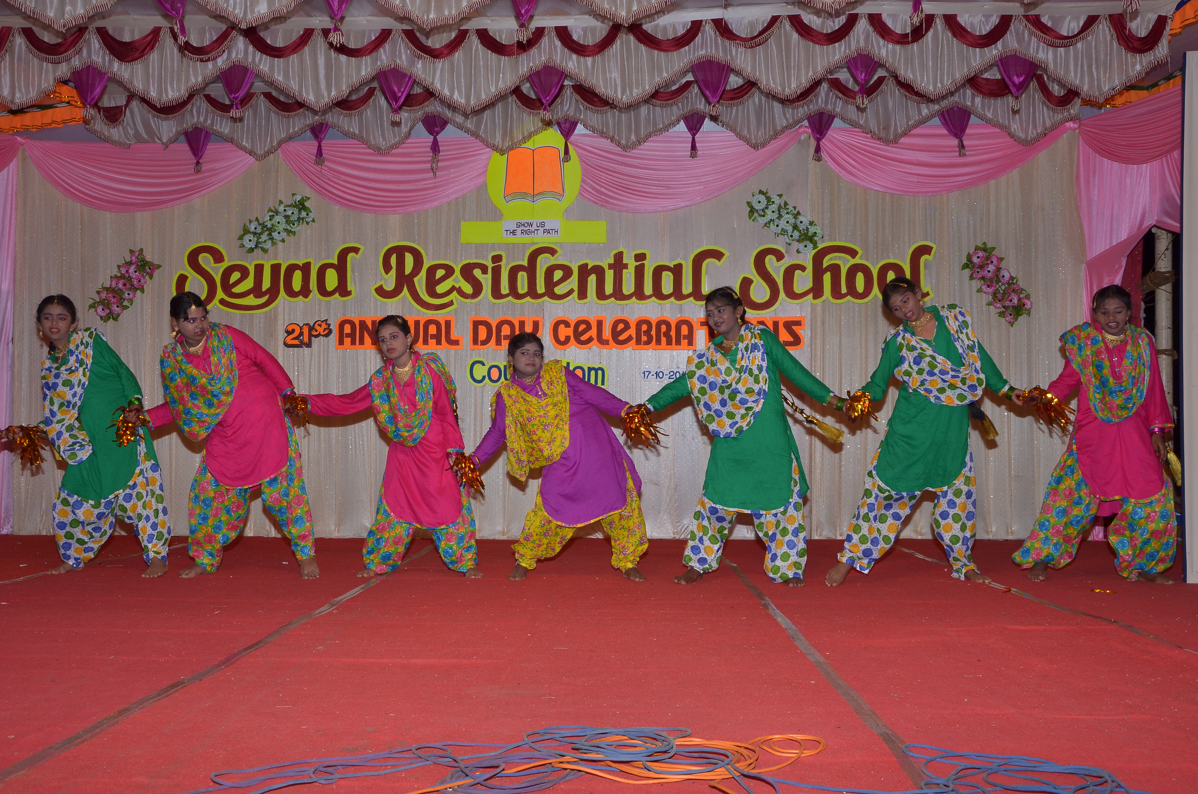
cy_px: 397
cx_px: 599
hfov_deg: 53.2
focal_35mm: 36
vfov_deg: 36.7
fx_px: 1196
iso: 500
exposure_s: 1/160
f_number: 8
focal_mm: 24
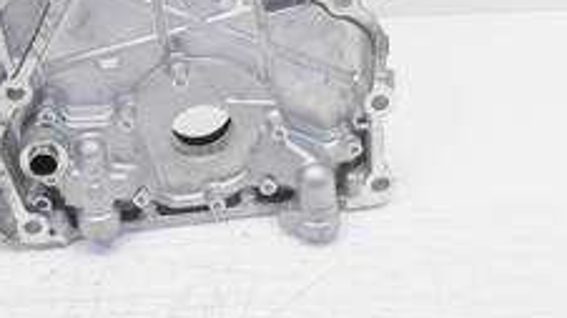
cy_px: -125
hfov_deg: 28.5
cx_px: 211
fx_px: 1112
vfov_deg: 15.3
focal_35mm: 74
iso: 200
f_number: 4
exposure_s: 1/80
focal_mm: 16
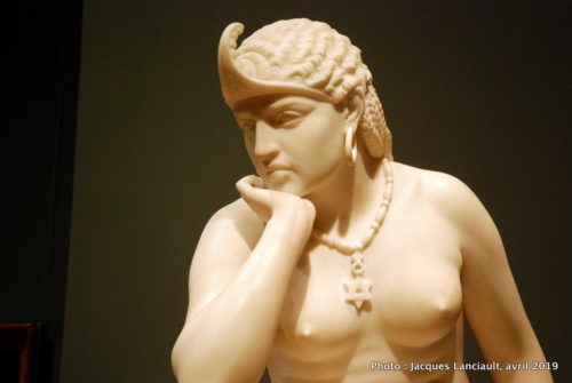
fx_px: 1146
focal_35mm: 72
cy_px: 192
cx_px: 286
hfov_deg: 28.0
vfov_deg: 19.0
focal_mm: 48
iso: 1250
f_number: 4.5
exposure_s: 1/25
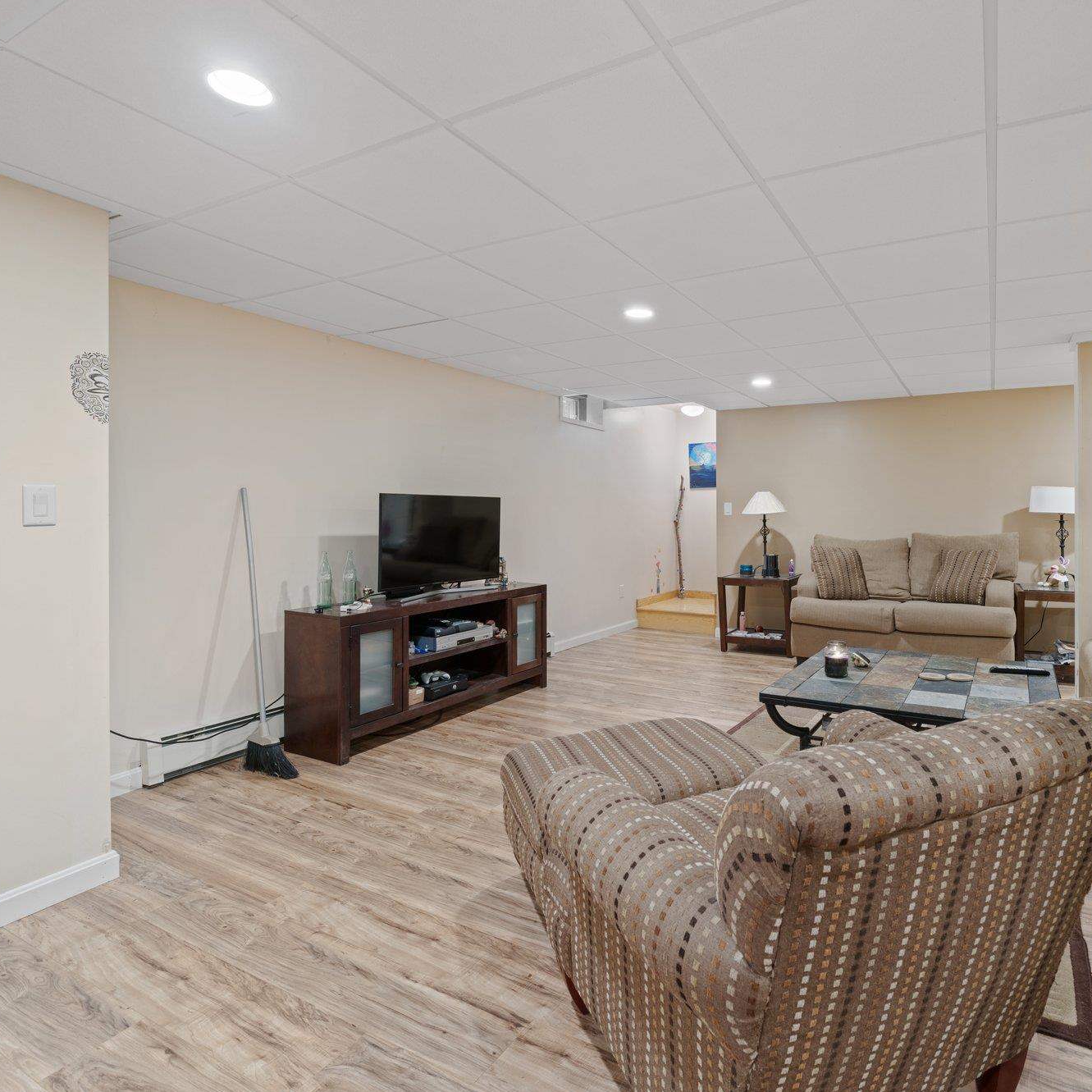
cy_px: 534
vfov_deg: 84.0
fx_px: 607
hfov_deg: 82.4
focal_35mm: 17
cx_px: 683
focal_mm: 13
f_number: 7.1
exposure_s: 6
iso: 320
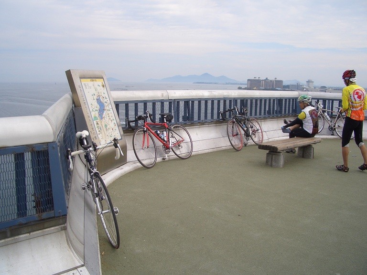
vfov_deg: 40.7
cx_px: 184
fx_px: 371
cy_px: 138
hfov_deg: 52.6
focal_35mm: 35
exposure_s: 1/400
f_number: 4.3
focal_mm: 5.8
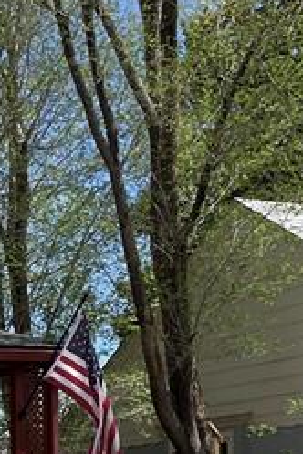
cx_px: -350
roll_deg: +1.6
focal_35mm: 111
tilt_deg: +1.2
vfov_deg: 17.6
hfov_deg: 11.0
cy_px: 535
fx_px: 1401
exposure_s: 1/3300
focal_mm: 4.2
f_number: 1.6
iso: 32
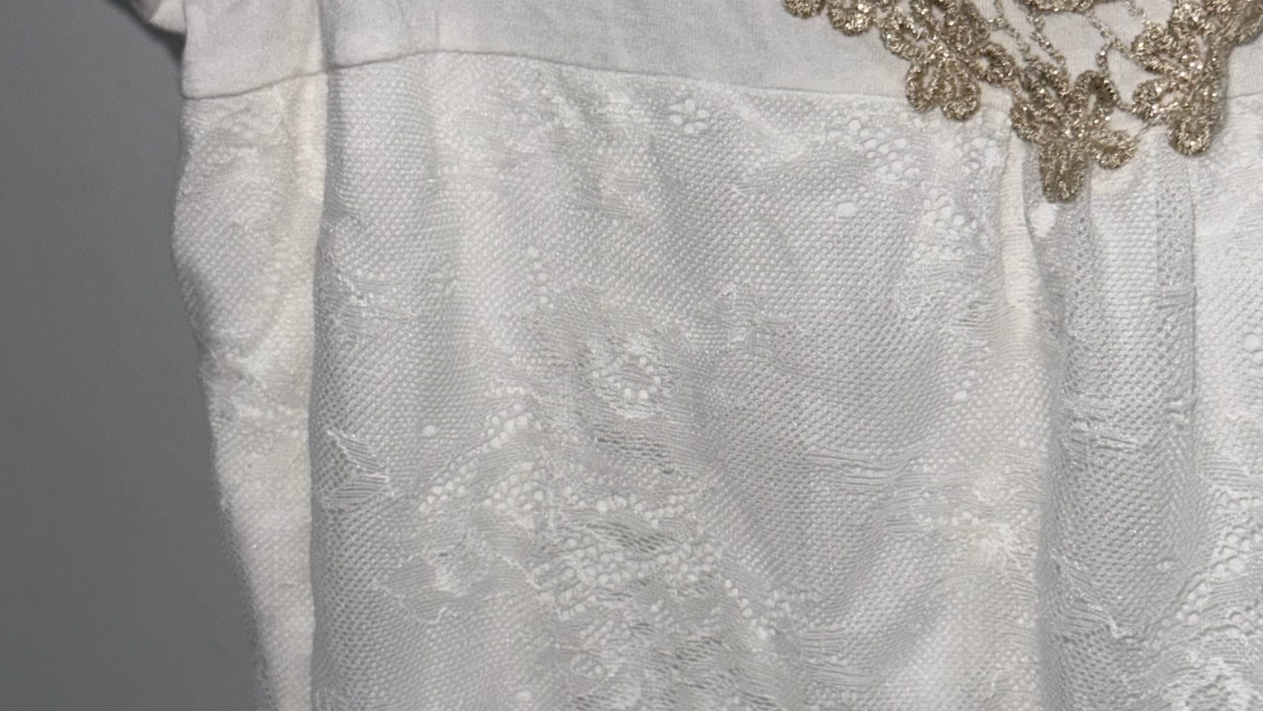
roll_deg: +3.4
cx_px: 632
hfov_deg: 30.1
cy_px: 234
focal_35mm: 70
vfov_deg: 17.2
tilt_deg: -18.2
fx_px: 2345
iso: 50
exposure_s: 1/217
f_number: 1.78
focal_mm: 6.76
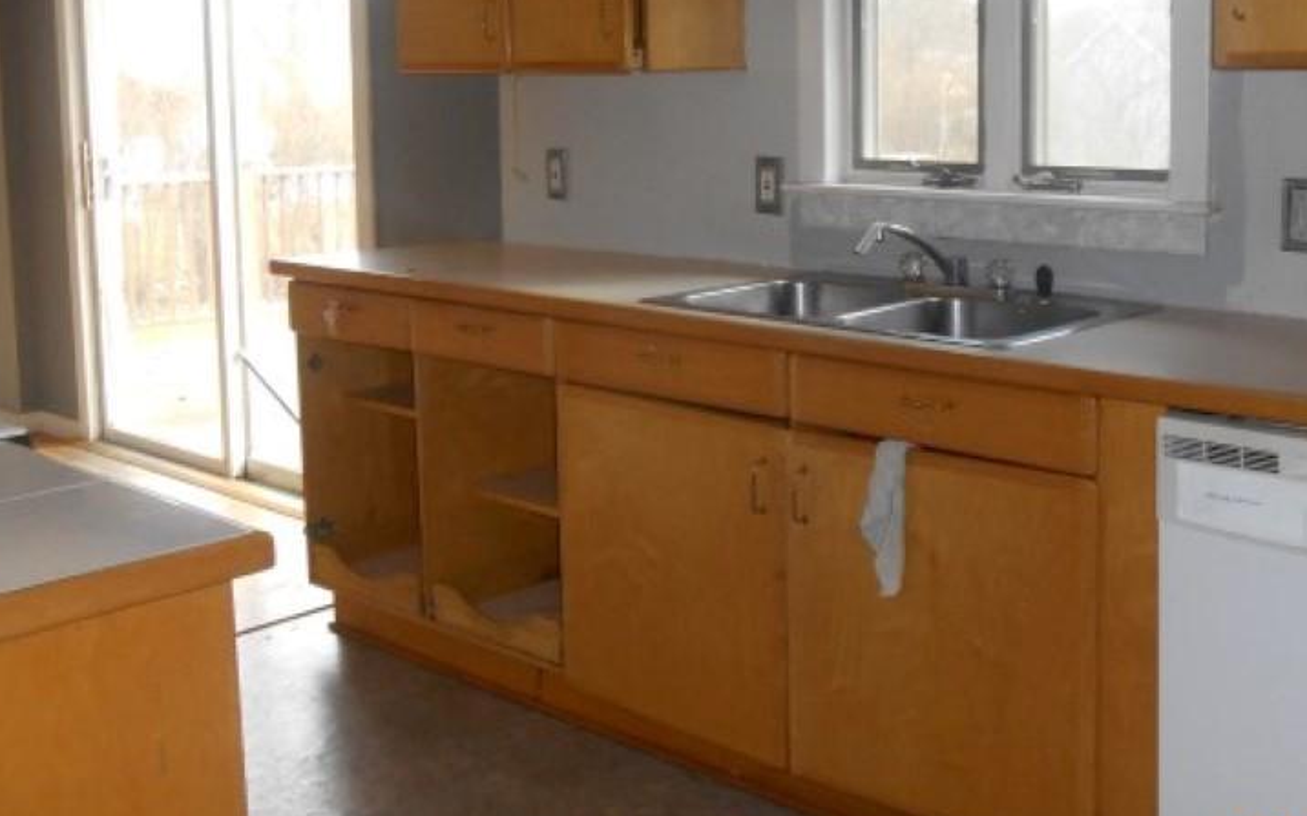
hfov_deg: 42.6
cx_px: 730
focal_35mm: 47
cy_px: 281
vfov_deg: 27.3
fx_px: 1674
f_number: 3.6
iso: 250
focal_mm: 5.5
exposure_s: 1/25
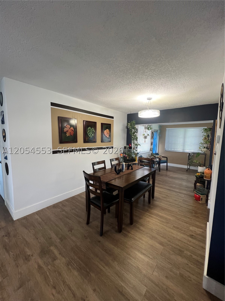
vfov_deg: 106.2
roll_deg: -0.8
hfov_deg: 89.9
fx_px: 113
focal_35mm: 13
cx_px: 112
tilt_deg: -6.2
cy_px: 150
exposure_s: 1/60
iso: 160
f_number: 1.8
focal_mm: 1.57
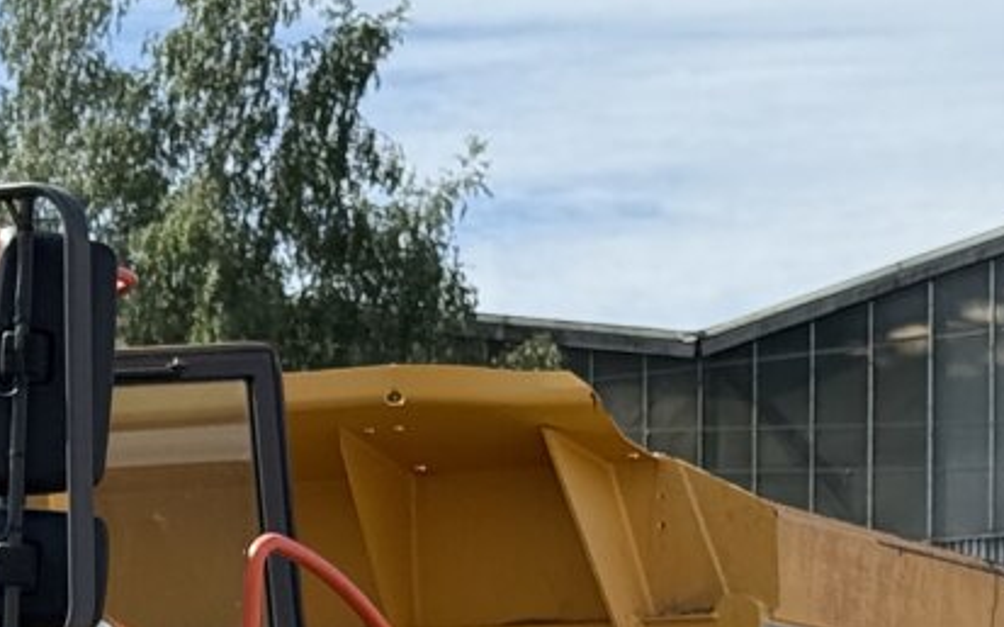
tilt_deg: +1.2
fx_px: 5390
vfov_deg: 6.6
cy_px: 1004
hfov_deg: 10.5
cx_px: -185
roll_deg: +0.1
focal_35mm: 197
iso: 100
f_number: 1.78
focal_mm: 6.76
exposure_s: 1/5208
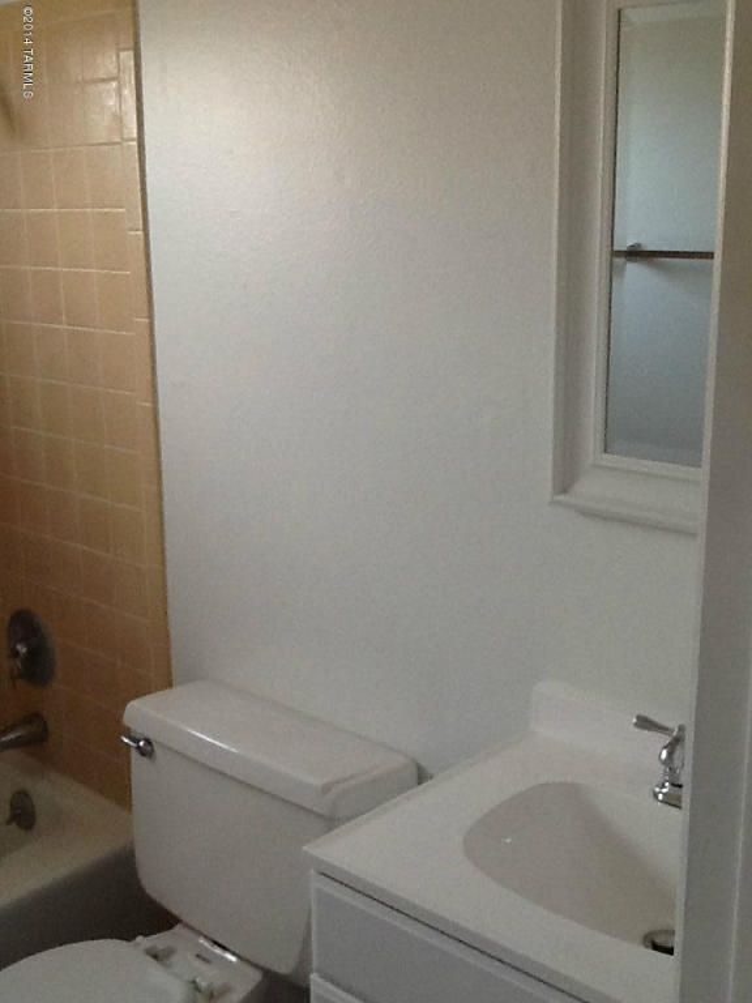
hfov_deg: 32.9
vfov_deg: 42.9
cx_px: 376
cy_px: 502
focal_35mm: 44
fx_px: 1274
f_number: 2.4
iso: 80
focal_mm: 2.03
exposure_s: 1/30
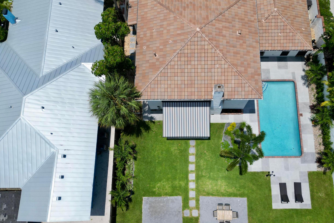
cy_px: 121
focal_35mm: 30
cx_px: 189
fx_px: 278
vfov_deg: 43.6
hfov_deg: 61.7
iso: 140
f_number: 1.7
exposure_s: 1/8000
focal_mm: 6.72
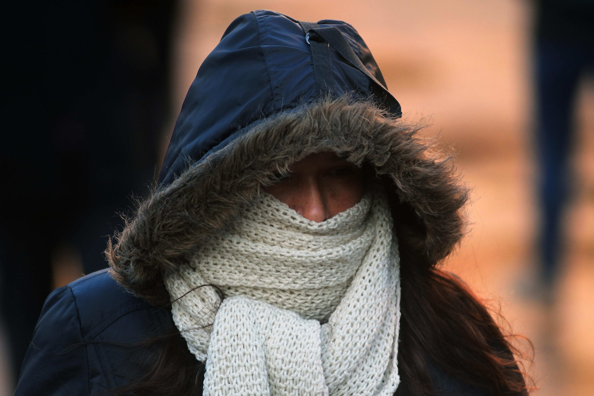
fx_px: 4950
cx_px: 297
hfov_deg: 6.9
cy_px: 198
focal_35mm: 300
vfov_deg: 4.6
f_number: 2.8
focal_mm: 200
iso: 800
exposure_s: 1/640
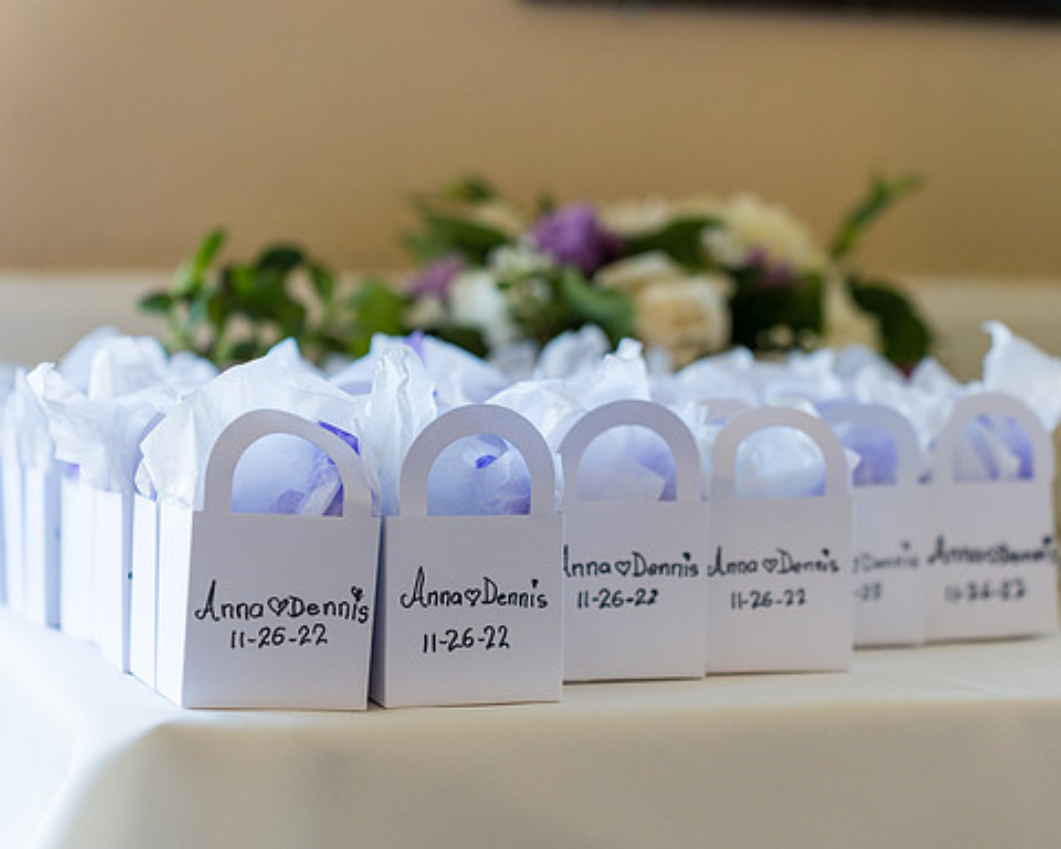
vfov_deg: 18.1
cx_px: 606
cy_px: 423
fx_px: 2669
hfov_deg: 22.5
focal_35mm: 85
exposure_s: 1/160
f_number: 3.2
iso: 400
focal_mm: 75
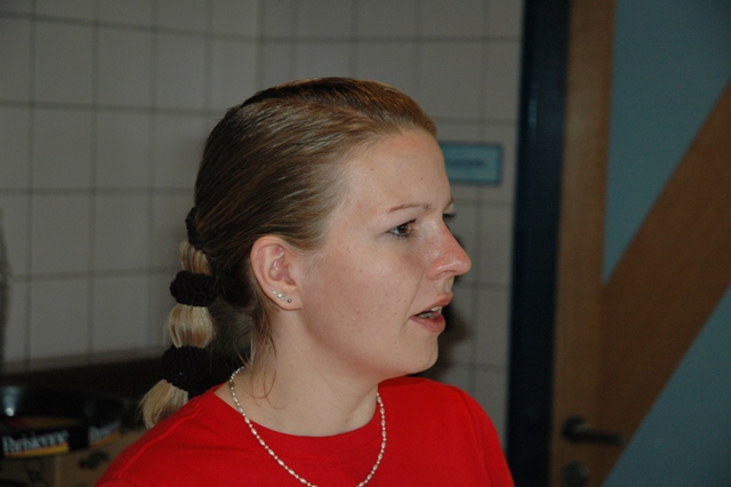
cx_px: 366
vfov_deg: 14.7
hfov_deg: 21.9
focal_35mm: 93
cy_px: 244
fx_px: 1887
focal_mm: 62
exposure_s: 1/60
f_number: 4.5
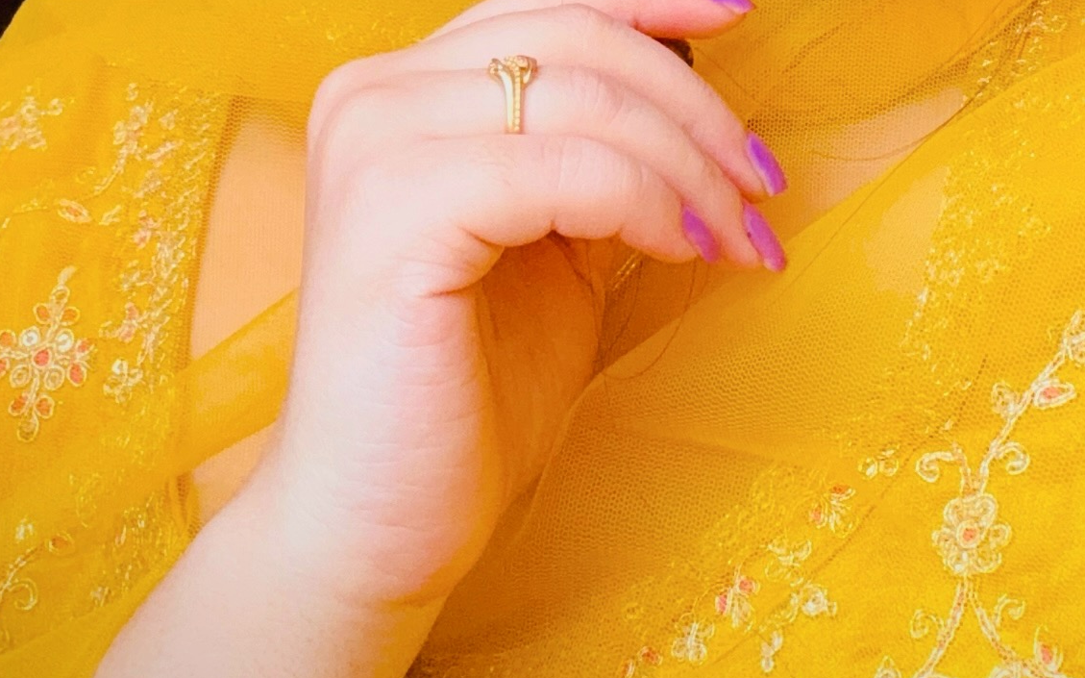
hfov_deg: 23.8
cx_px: 596
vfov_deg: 13.7
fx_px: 2572
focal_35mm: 87
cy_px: -478
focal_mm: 2.69
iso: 40
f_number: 1.9
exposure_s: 1/121
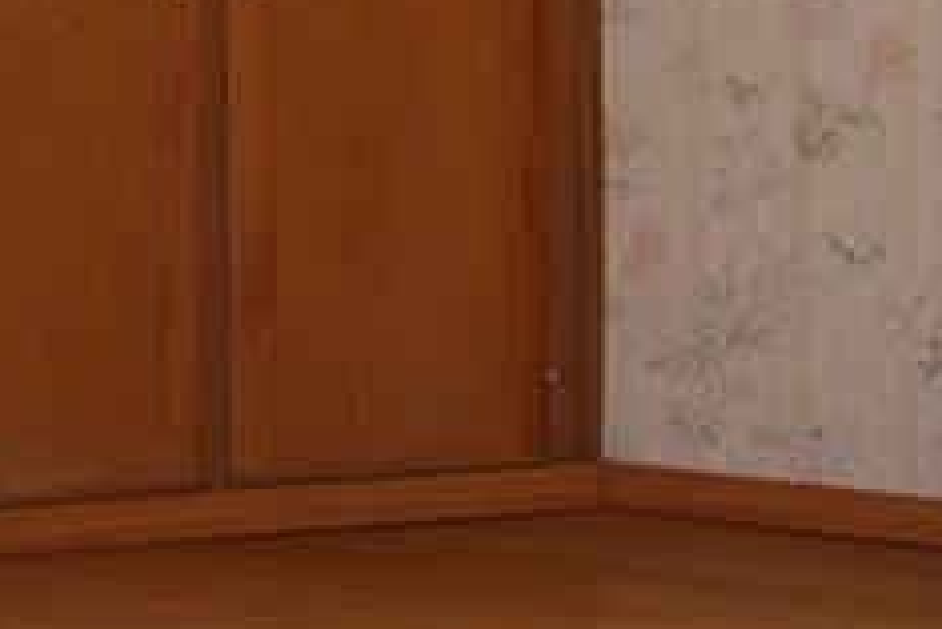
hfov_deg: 11.2
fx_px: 4817
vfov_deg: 7.3
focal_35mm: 184
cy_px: -445
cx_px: 341
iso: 200
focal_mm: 18
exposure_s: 1/125
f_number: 3.5
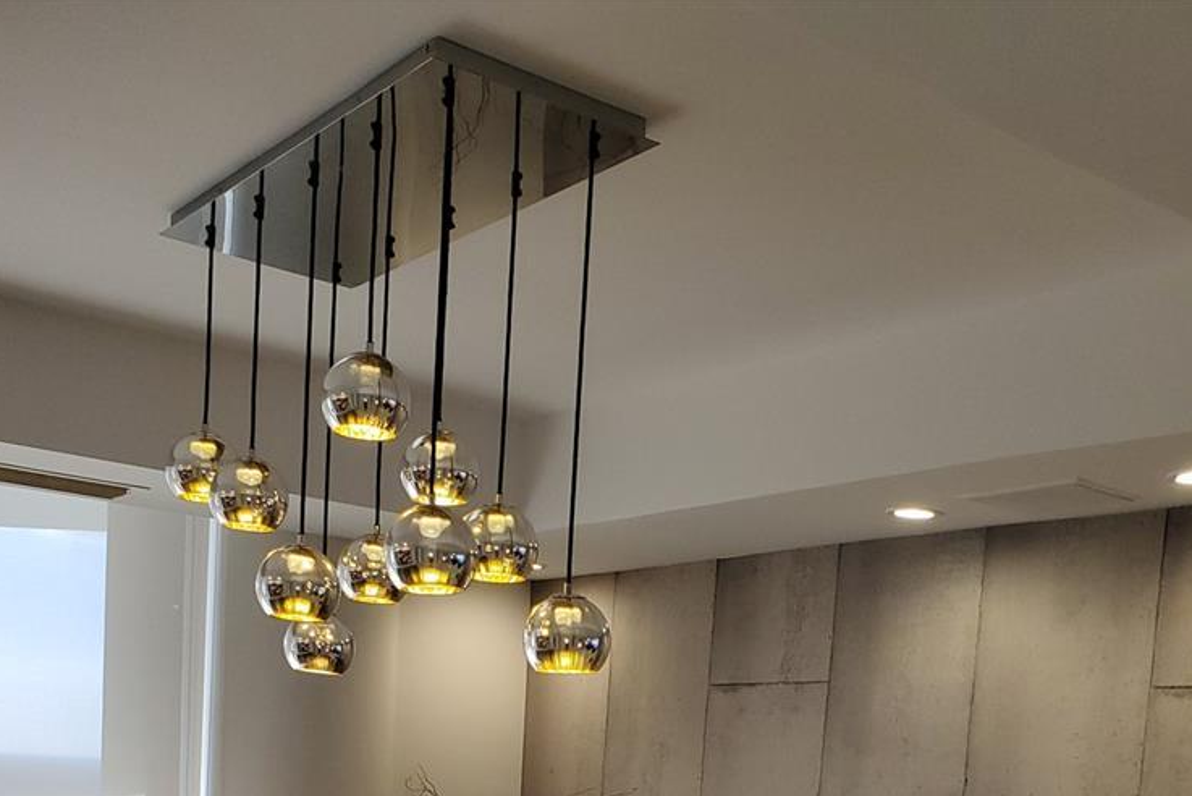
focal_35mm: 44
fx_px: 1457
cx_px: 564
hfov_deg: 44.5
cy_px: 967
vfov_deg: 26.9
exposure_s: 1/120
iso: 100
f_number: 2.4
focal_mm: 4.3
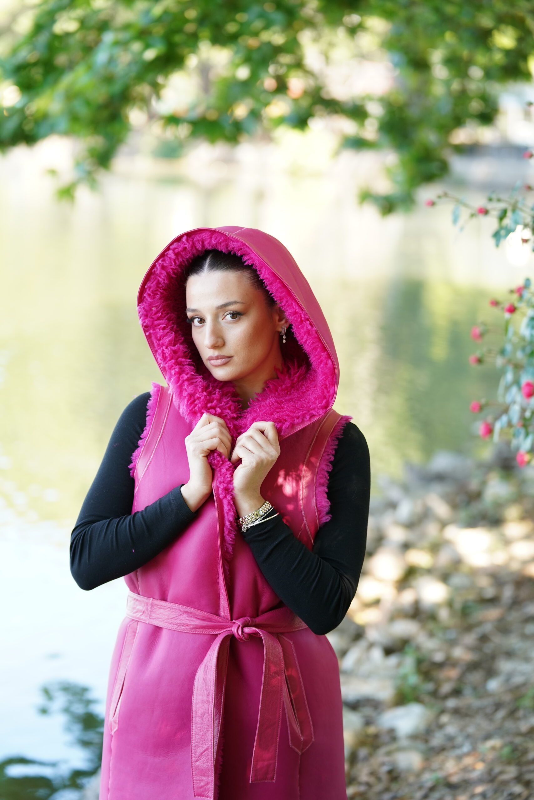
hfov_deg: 16.3
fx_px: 1869
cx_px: 267
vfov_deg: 24.2
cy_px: 400
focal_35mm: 84
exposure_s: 1/320
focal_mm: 84
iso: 400
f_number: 2.8
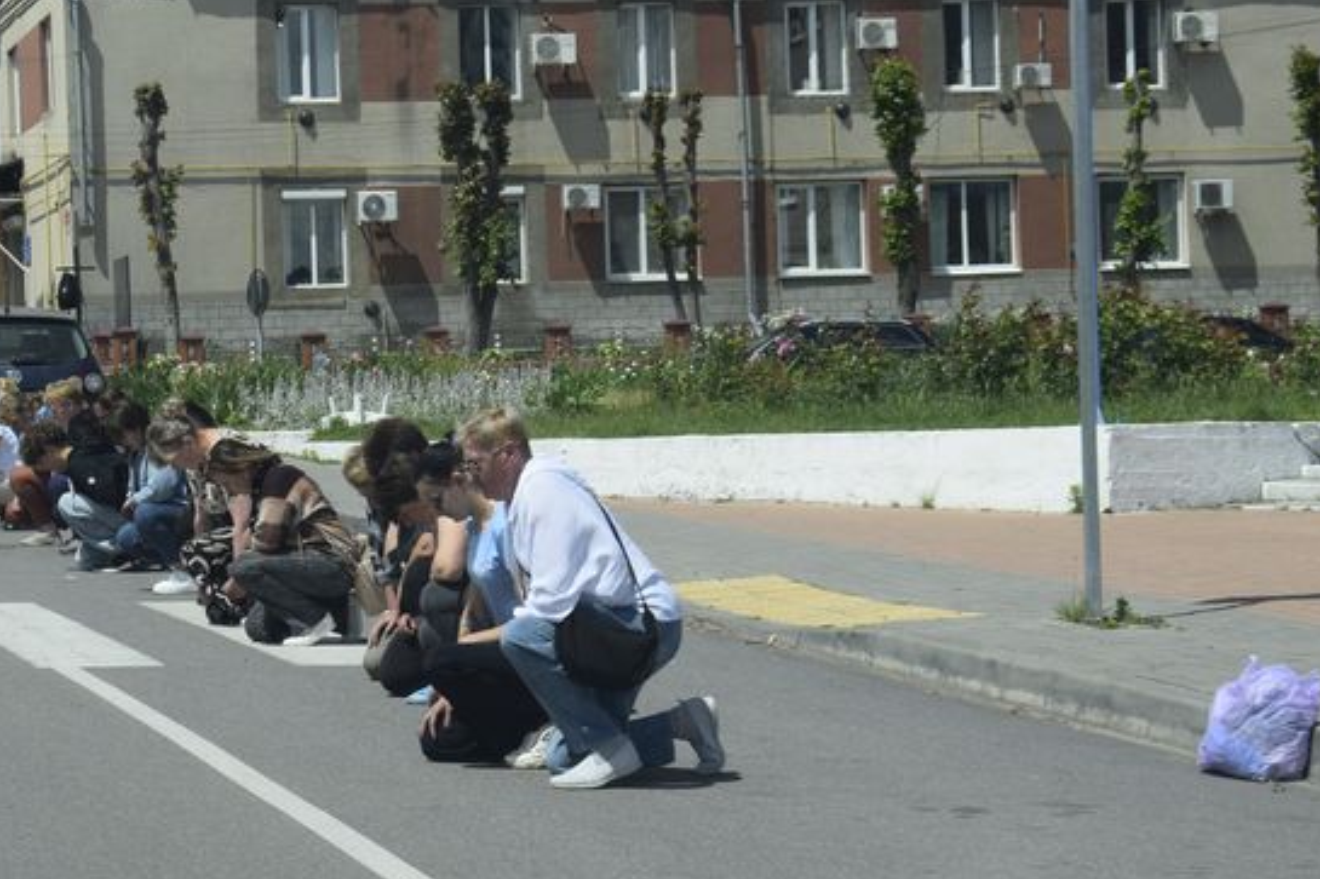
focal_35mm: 114
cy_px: 442
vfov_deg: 12.0
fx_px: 4167
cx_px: 475
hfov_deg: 18.0
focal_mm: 55
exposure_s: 1/400
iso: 200
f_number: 10
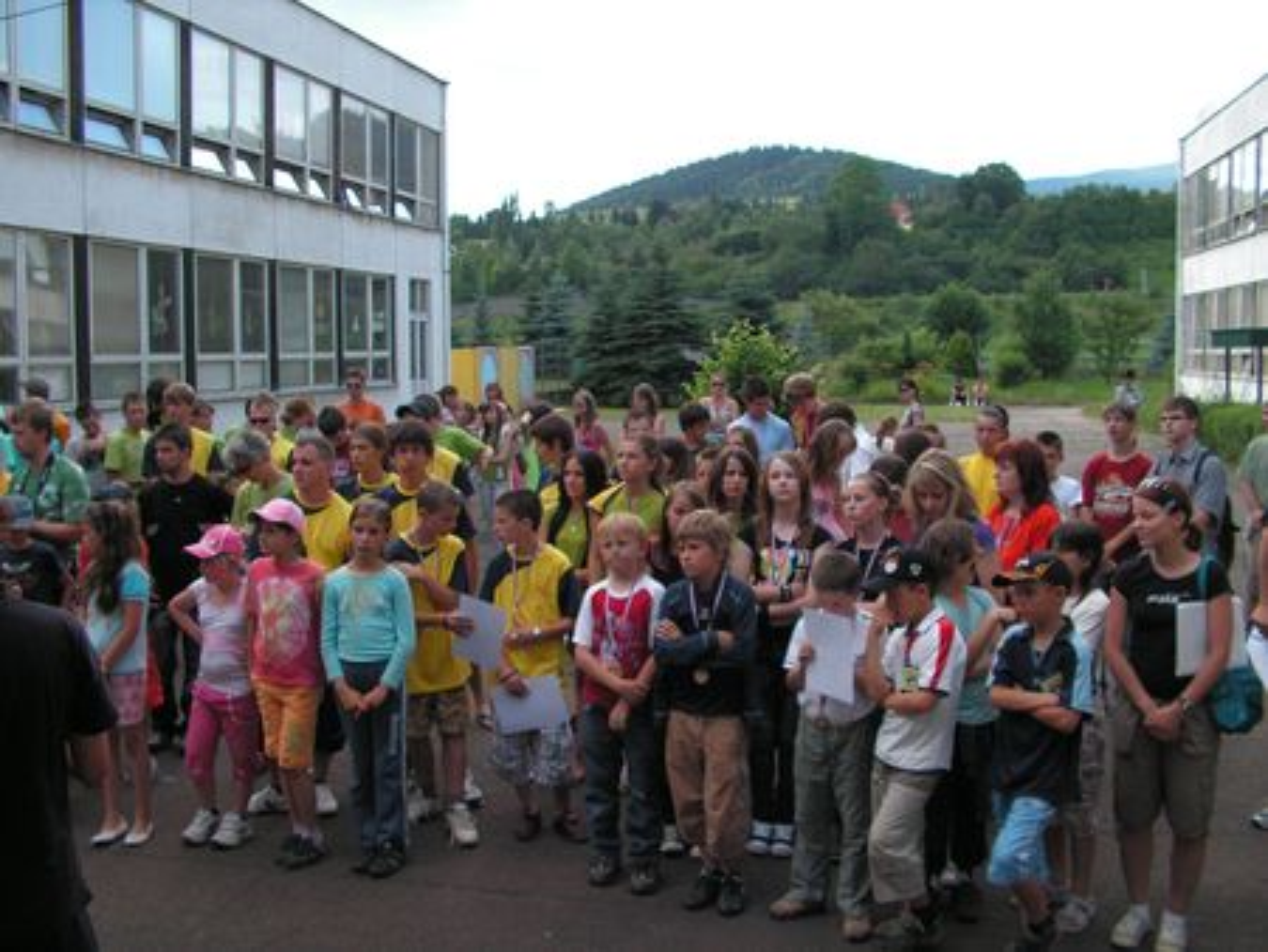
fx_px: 1319
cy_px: 476
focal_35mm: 36
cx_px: 634
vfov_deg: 39.7
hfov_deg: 51.3
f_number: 3.2
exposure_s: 1/100
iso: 50
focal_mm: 6
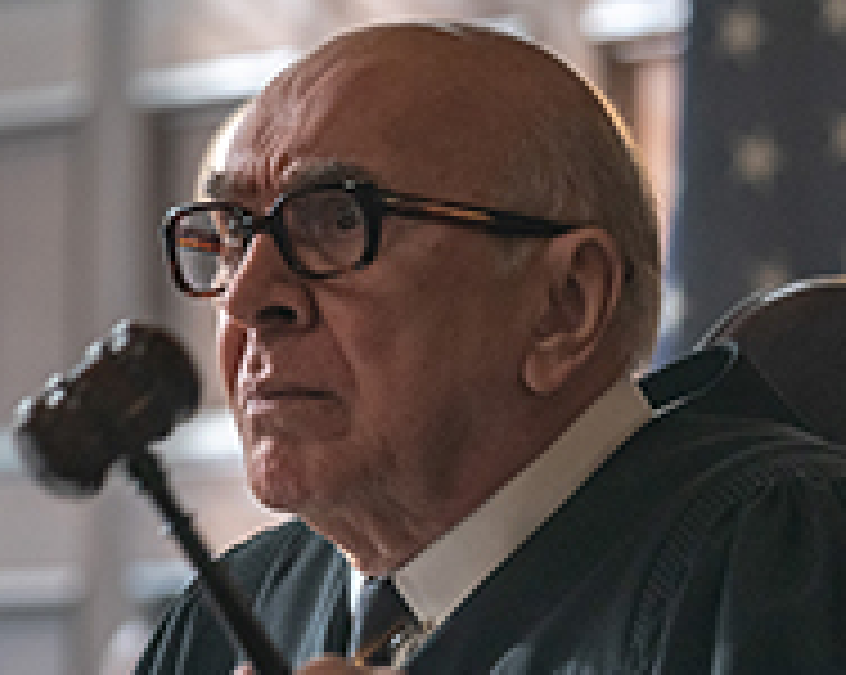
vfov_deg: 4.6
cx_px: -58
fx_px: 8329
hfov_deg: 5.8
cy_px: 700
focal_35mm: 333
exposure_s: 1/320
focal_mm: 115
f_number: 3.5
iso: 1250
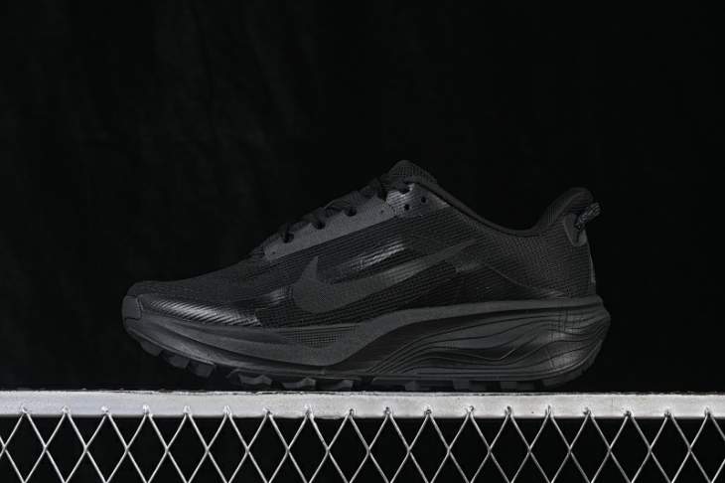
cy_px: 242
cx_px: 362
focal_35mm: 75
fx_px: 1510
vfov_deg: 18.2
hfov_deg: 27.0
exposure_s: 1/50
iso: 160
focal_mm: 50
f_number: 6.3
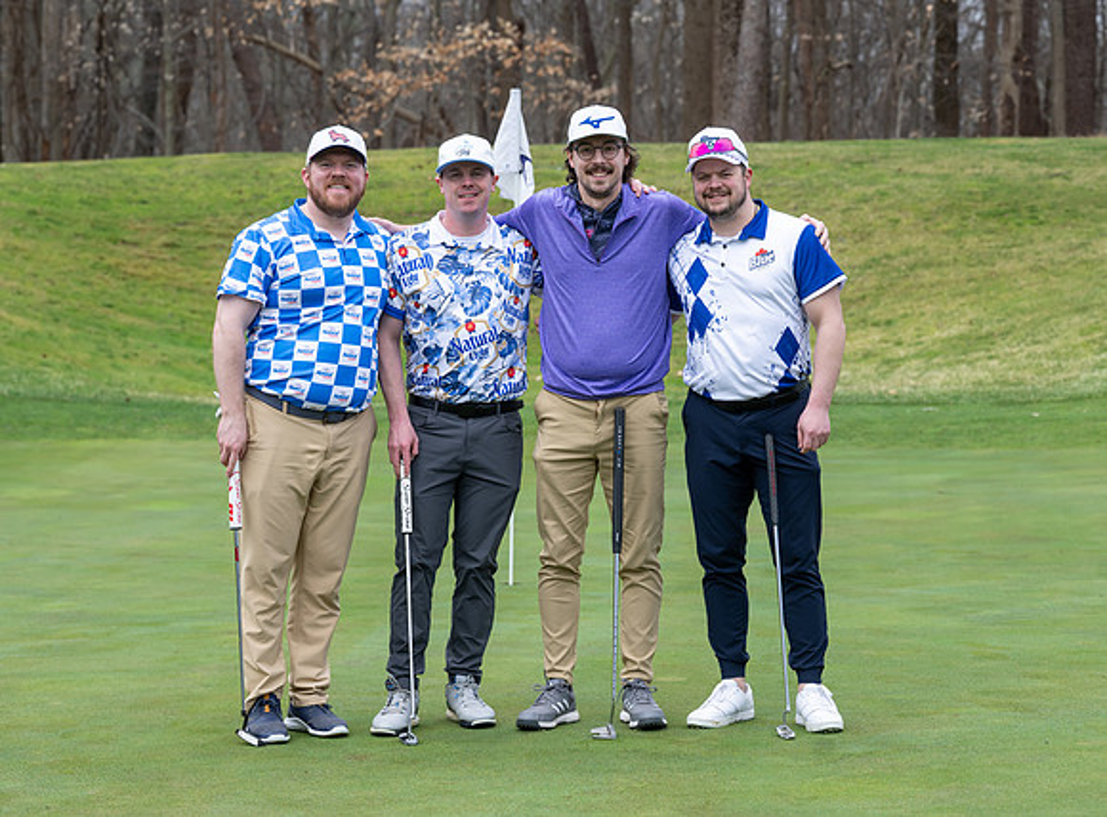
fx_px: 3628
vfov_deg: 12.8
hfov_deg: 17.3
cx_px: 621
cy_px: 426
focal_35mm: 114
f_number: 5
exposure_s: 1/500
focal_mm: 95
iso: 220
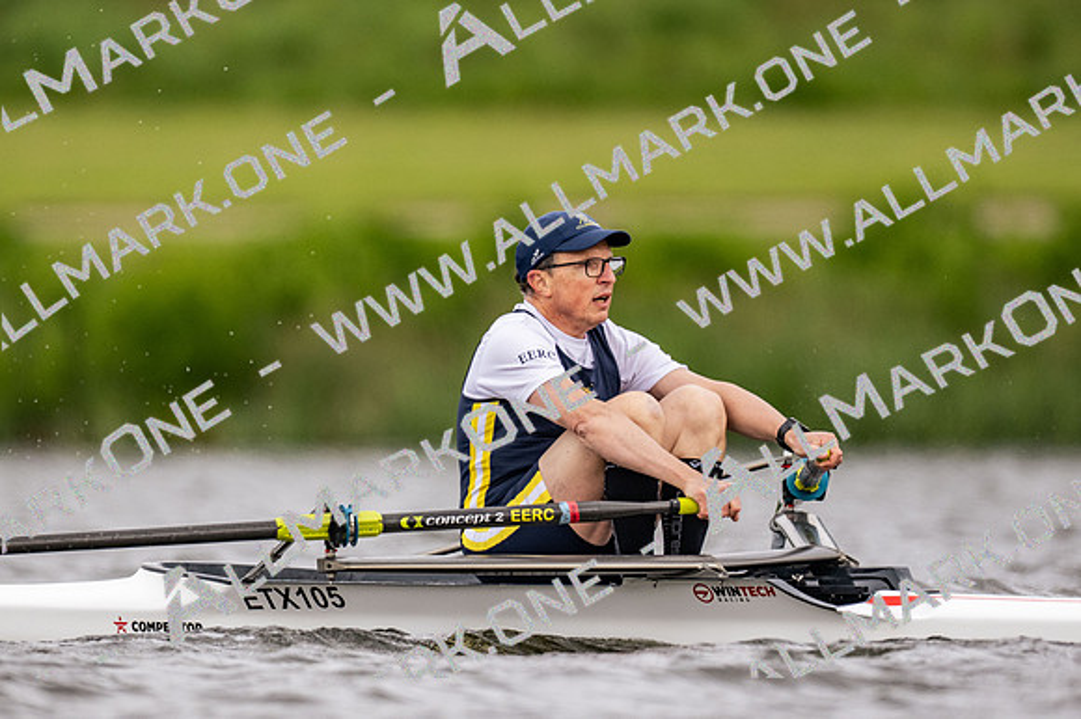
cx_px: 540
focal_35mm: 900
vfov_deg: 1.5
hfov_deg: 2.3
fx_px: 27009
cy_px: 360
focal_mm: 600
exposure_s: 1/2500
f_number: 4
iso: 720
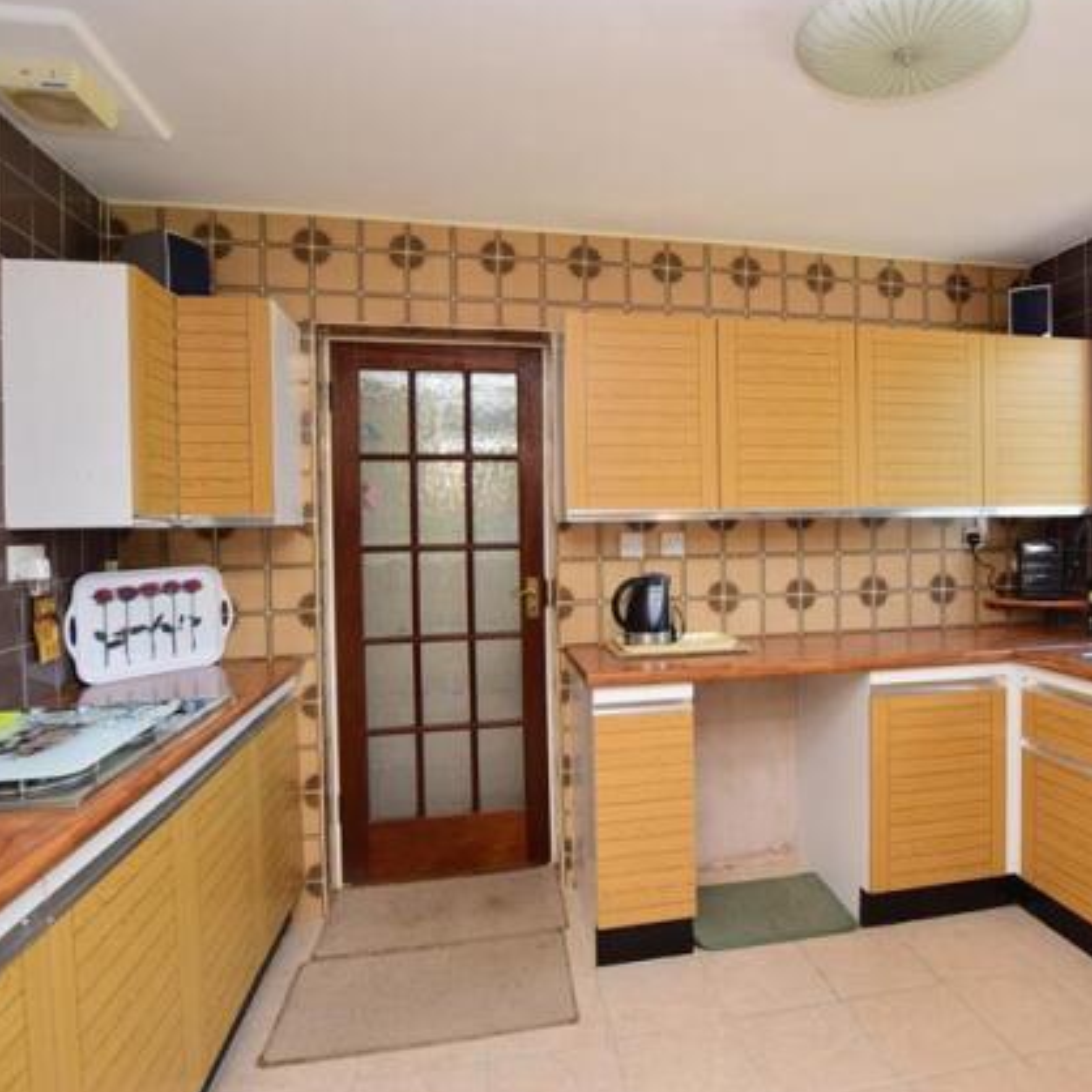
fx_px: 714
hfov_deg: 73.9
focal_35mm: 20
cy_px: 534
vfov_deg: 74.8
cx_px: 661
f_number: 5
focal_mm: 10
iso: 200
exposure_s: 1/25
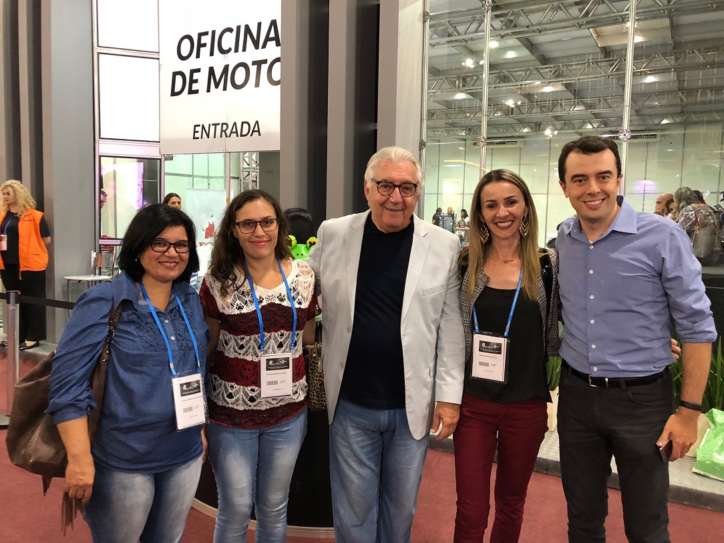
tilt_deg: -6.9
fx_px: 586
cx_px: 362
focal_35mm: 28
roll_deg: -0.7
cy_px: 272
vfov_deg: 49.7
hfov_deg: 63.4
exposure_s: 1/15
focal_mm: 3.99
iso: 64
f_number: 1.8
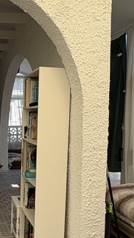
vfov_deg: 49.2
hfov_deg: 27.5
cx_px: 5
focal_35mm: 41
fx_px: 259
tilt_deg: -4.8
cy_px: 140
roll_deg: +0.8
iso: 50
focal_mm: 2.22
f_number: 2.2
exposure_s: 1/980
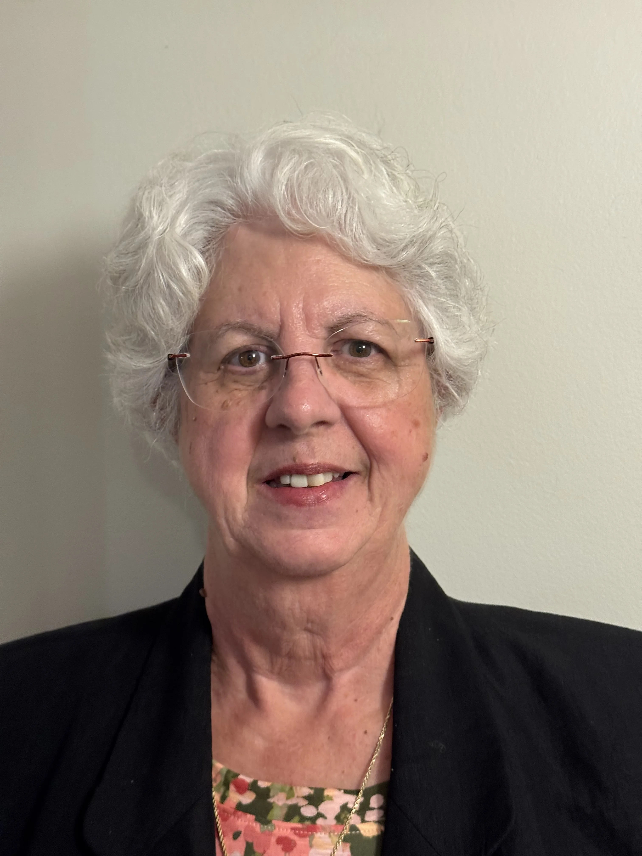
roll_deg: -0.3
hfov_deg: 30.3
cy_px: 428
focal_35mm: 48
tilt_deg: -9.8
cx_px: 321
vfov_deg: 39.7
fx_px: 1187
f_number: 1.78
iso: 200
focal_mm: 6.76
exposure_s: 1/60
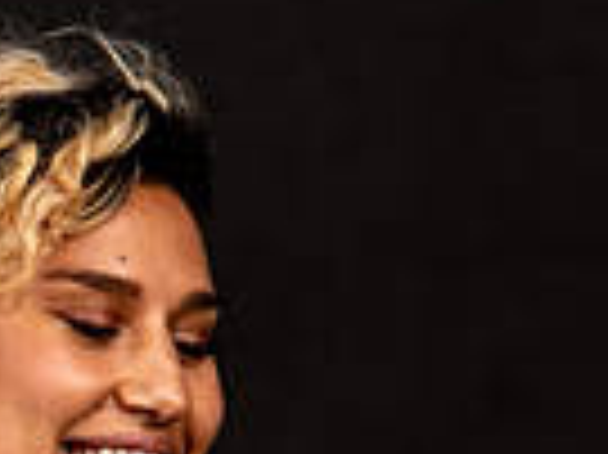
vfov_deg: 1.3
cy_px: 570
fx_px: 20532
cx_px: -215
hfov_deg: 1.7
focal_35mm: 1170
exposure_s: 1/800
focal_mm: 200
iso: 1000
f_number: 5.6
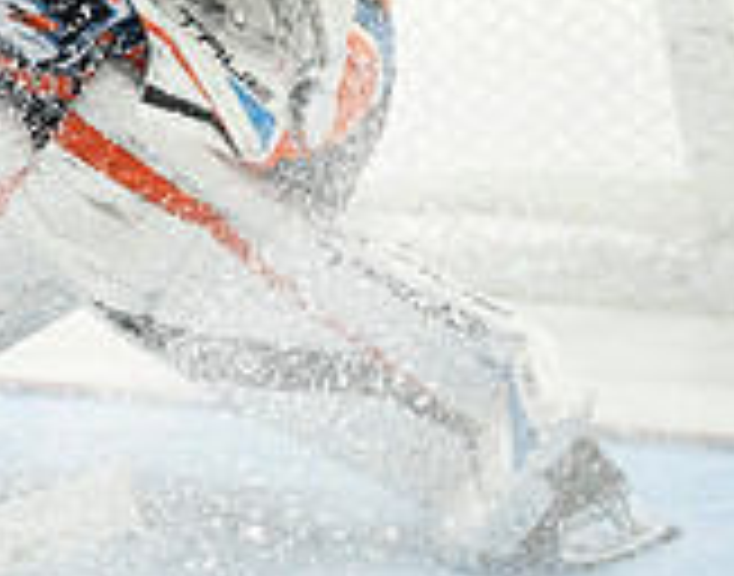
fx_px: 54374
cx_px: 4
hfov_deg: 0.8
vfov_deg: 0.6
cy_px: -199
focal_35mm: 2521
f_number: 4
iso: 1600
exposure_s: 1/640
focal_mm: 600
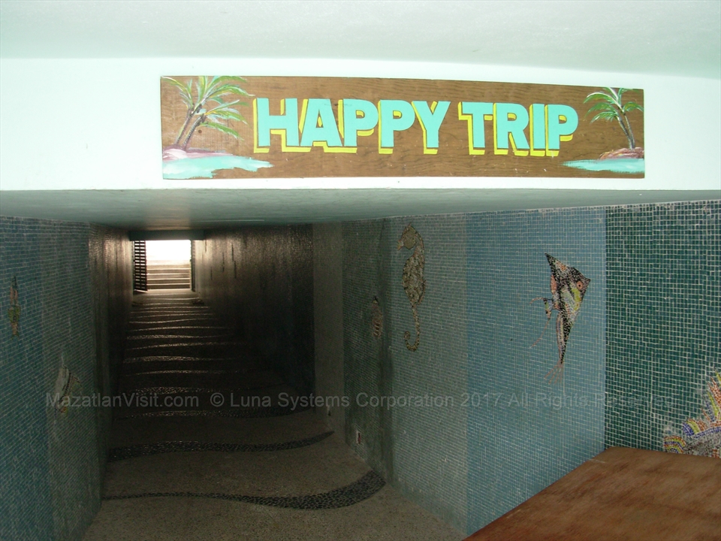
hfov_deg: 49.0
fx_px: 791
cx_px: 360
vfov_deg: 37.7
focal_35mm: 38
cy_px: 270
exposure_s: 1/42.7
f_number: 2.9
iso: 67
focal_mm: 6.3
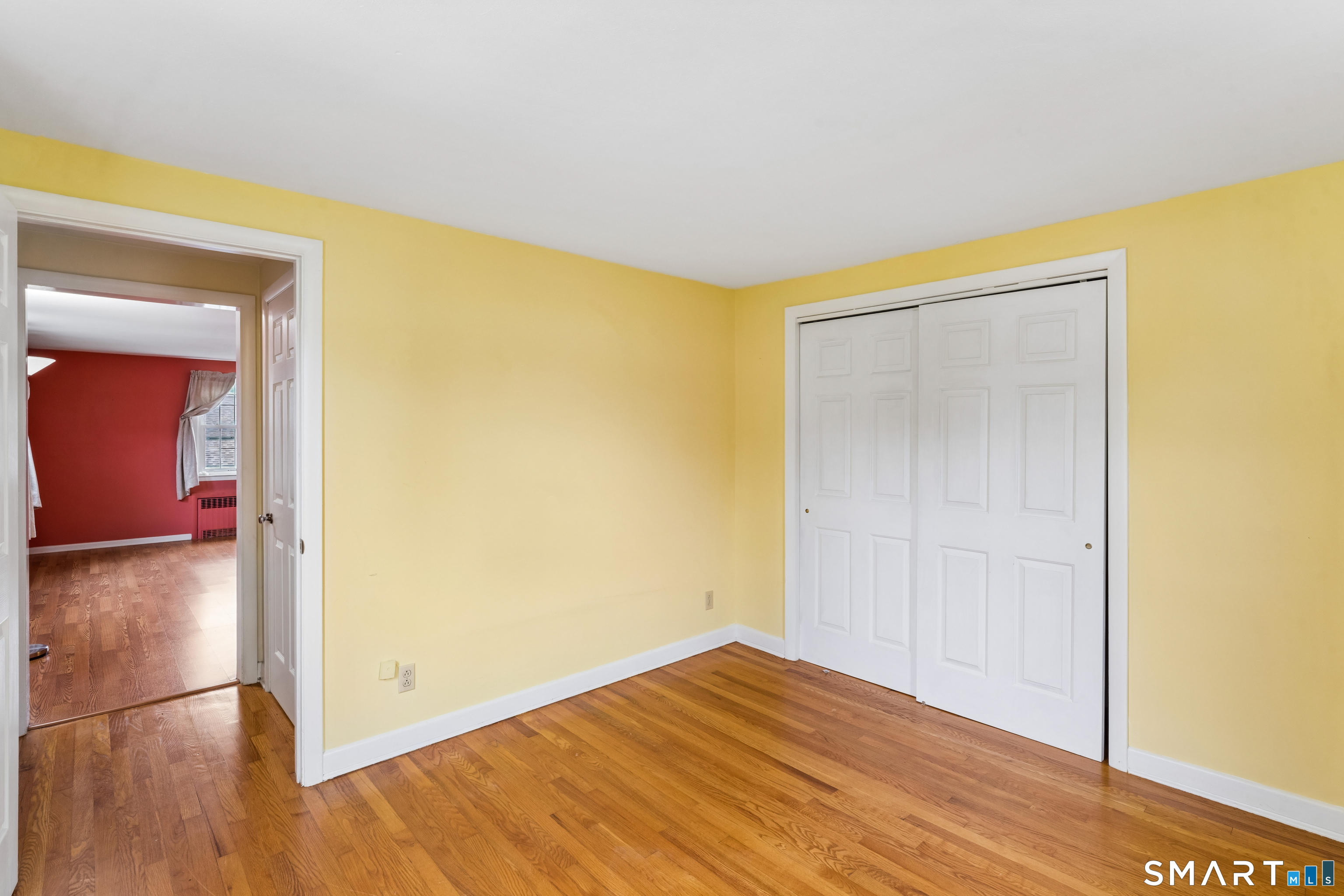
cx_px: 672
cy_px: 448
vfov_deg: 71.4
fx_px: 623
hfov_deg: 94.3
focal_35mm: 17
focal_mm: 16.7
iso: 400
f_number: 13
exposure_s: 1/3.33
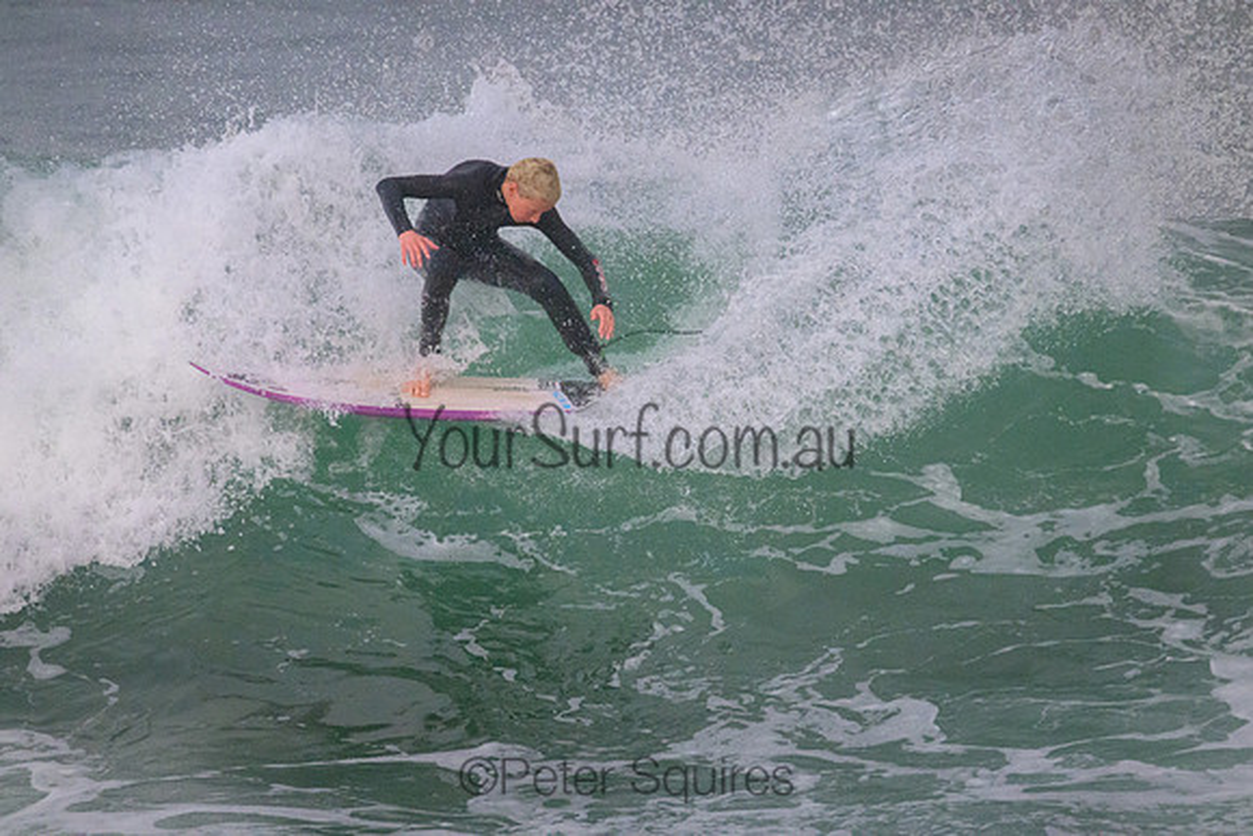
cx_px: 626
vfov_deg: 1.7
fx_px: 27850
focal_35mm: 800
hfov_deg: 2.6
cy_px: 418
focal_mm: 800
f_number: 11
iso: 12800
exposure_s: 1/1250
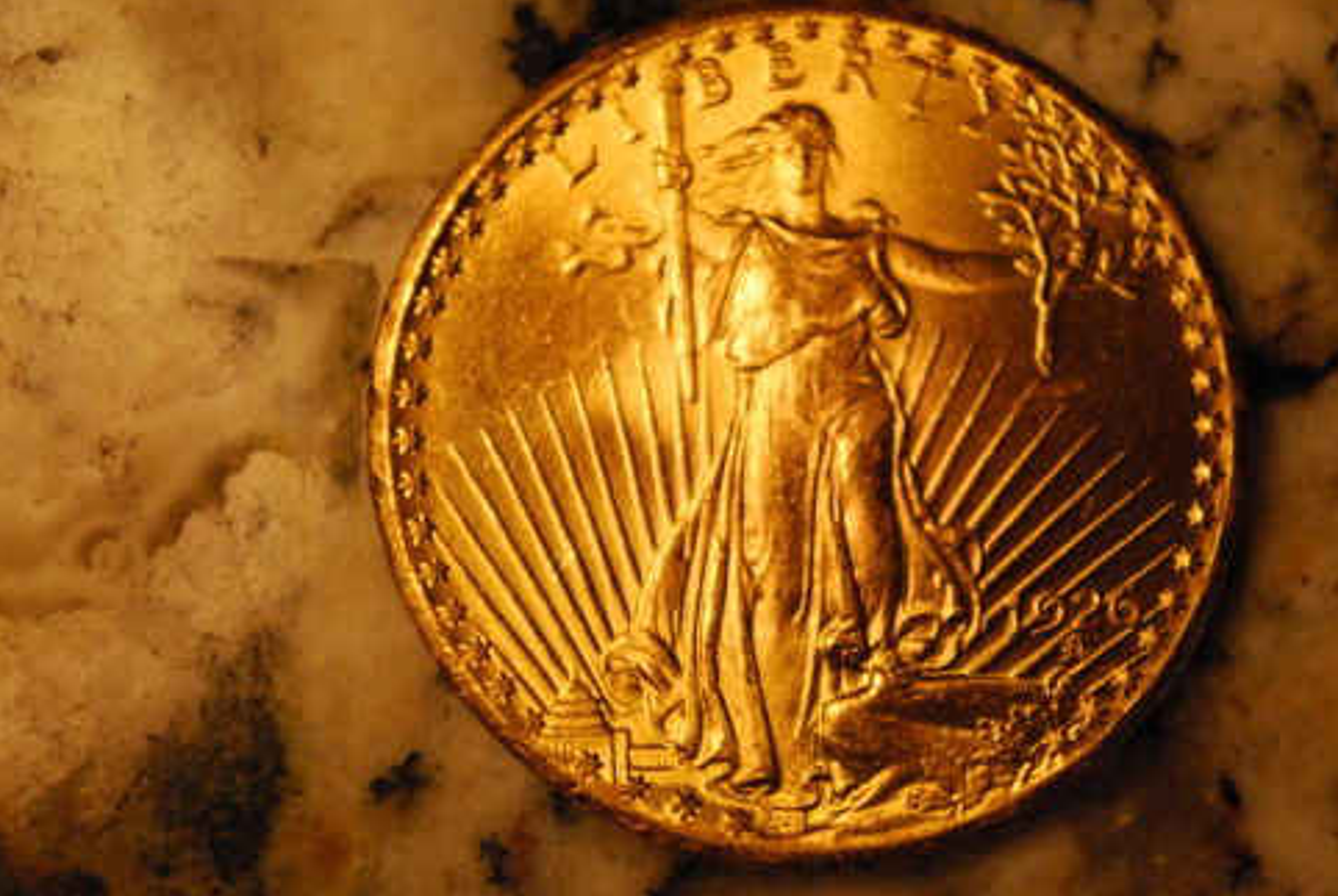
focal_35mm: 103
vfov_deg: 13.4
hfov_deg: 19.8
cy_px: 413
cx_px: 824
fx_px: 3820
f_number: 5.6
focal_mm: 55
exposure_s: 1/800
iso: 1600
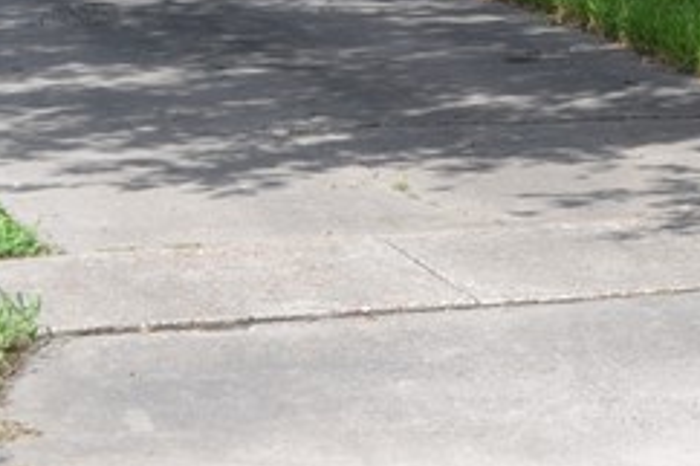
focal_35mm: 175
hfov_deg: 10.7
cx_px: 1423
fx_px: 3400
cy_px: -339
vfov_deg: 7.6
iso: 100
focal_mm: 26
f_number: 7.1
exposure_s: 1/200
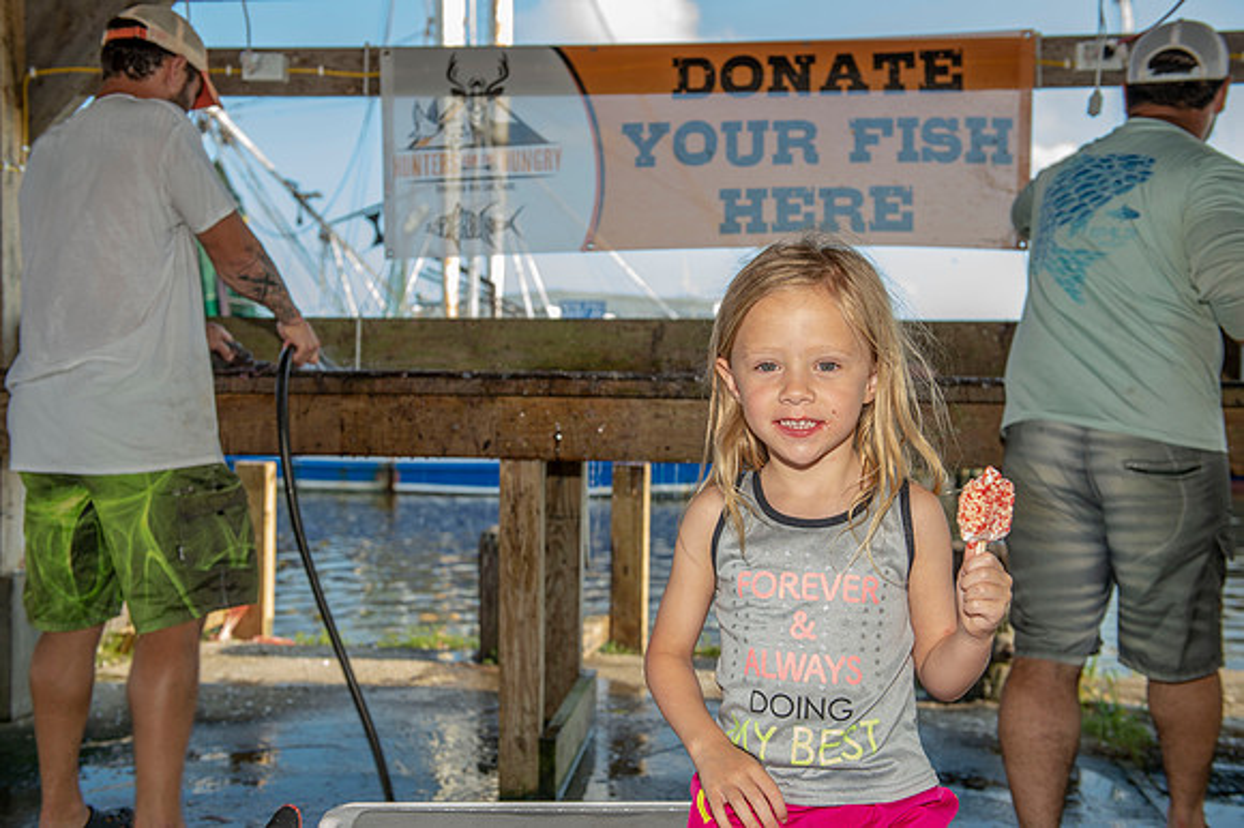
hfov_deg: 46.4
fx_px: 1450
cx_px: 622
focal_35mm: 42
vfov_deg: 31.9
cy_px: 414
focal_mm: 42
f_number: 5.6
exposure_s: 1/80
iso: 50
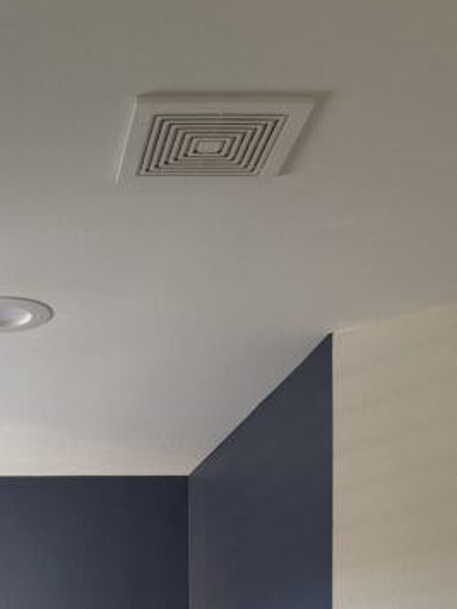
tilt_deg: -2.7
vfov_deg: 24.7
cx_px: 45
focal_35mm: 69
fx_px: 1215
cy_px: 777
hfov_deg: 20.9
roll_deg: +1.3
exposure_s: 1/121
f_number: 1.78
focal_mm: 6.76
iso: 160
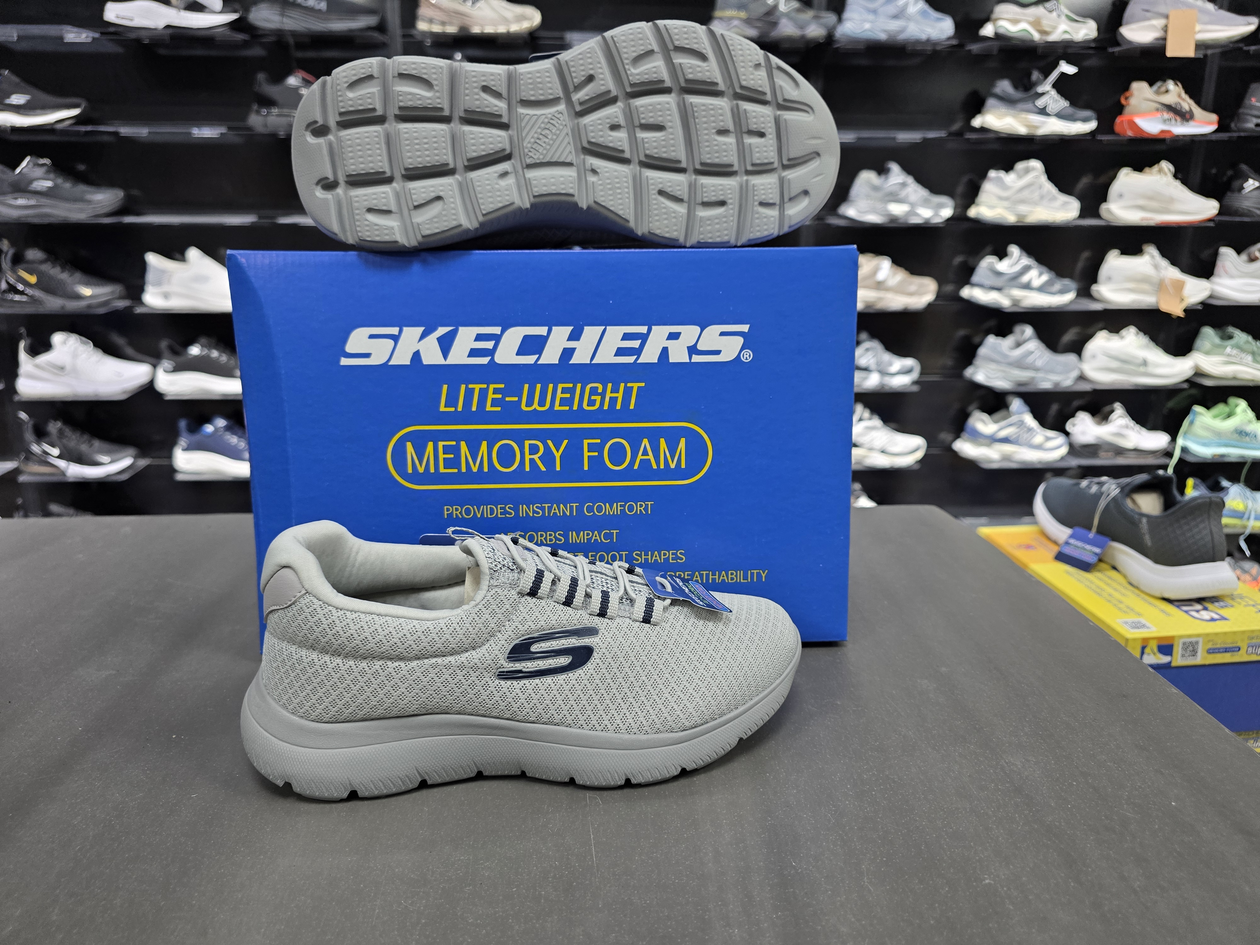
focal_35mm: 23
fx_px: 837
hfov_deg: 73.9
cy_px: 472
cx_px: 630
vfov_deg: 58.9
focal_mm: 6.3
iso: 200
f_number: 1.7
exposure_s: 1/180
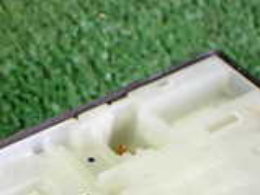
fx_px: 848
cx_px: -7
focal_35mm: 113
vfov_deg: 12.6
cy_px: 264
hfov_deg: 17.0
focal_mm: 5.4
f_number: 2.3
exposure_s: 1/80
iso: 800
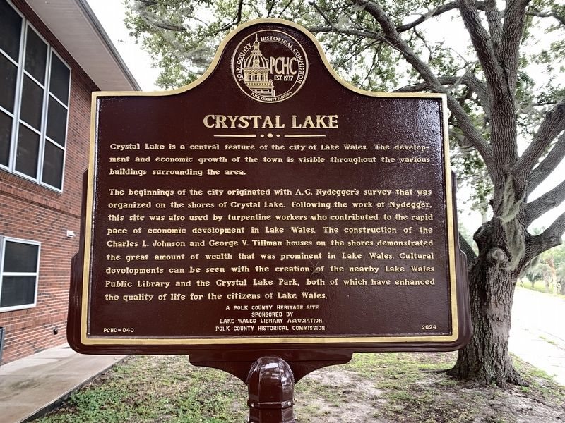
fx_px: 424
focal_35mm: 26
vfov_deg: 53.1
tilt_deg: +8.2
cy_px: 212
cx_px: 282
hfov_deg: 67.3
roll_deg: +0.5
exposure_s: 1/121
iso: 50
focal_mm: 4.25
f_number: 1.8
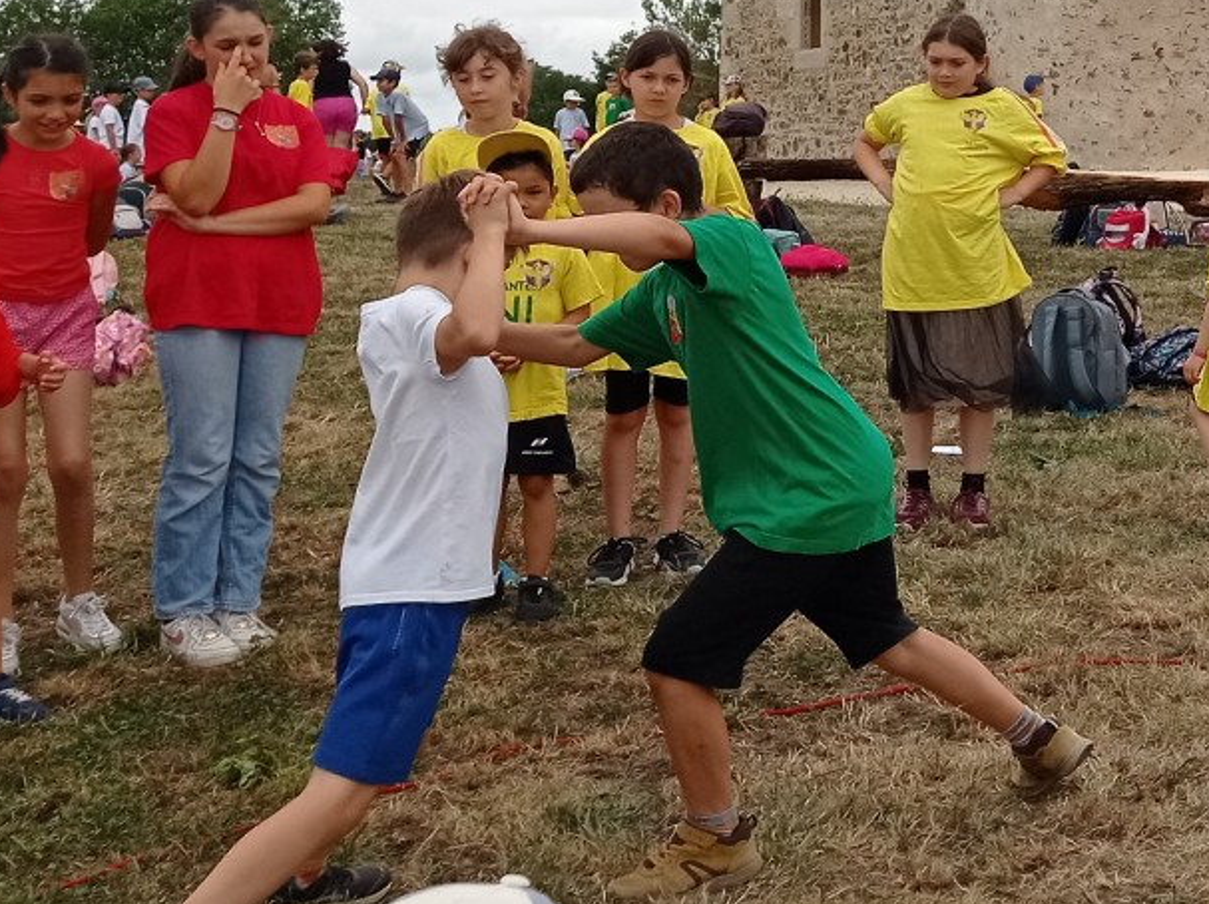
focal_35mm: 74
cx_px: 1315
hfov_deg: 24.6
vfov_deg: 19.4
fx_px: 2582
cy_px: 52
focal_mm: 4.74
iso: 106
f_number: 1.79
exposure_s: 1/2128
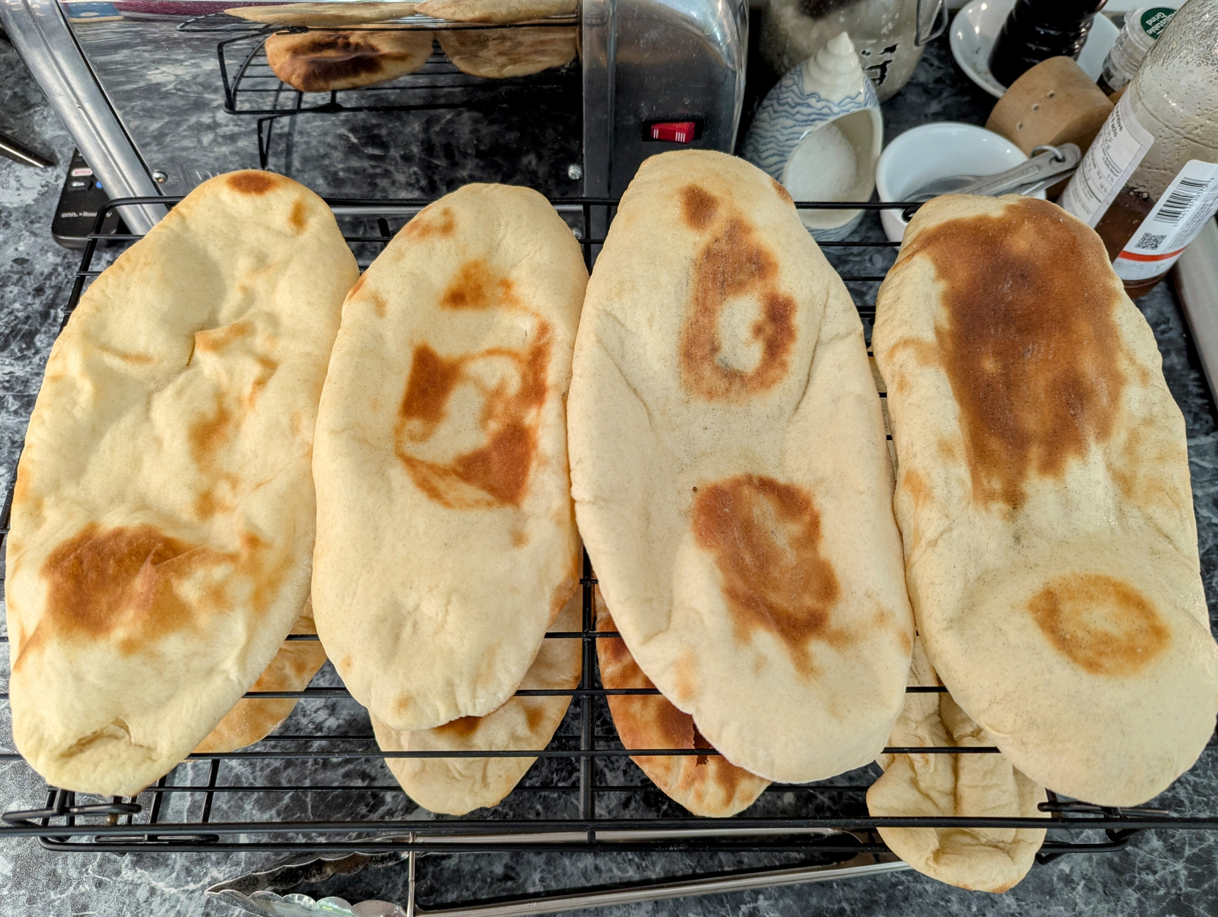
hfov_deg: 69.3
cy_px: 463
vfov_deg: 55.0
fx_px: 881
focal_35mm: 25
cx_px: 611
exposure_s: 1/23.8
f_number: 1.85
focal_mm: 6.81
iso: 186
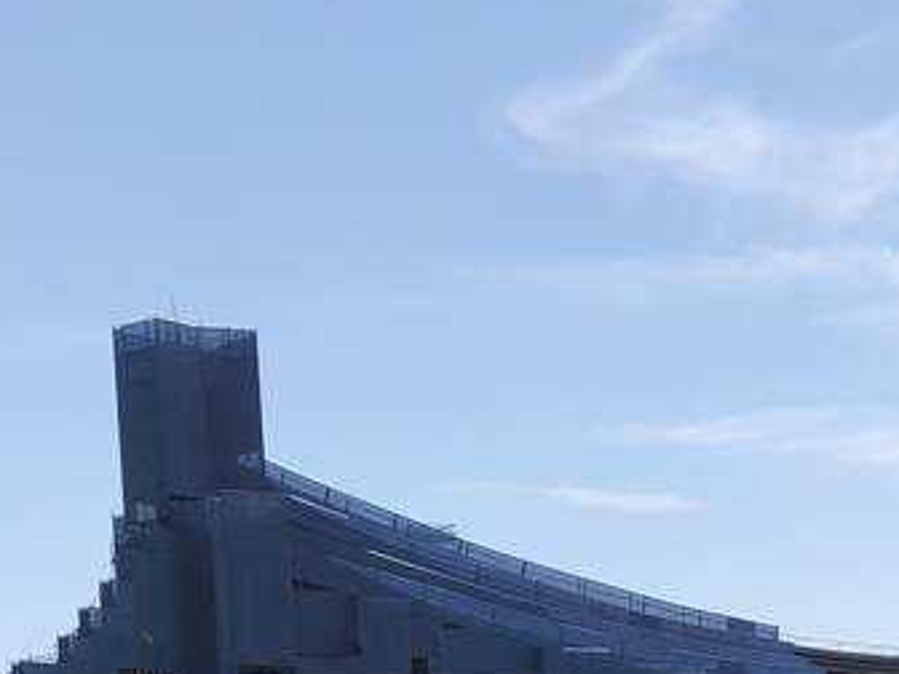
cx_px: 516
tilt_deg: +3.1
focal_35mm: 100
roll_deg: +4.3
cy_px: 845
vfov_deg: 14.3
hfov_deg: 19.6
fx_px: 2597
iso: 20
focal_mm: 4
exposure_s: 1/3745
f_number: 1.8
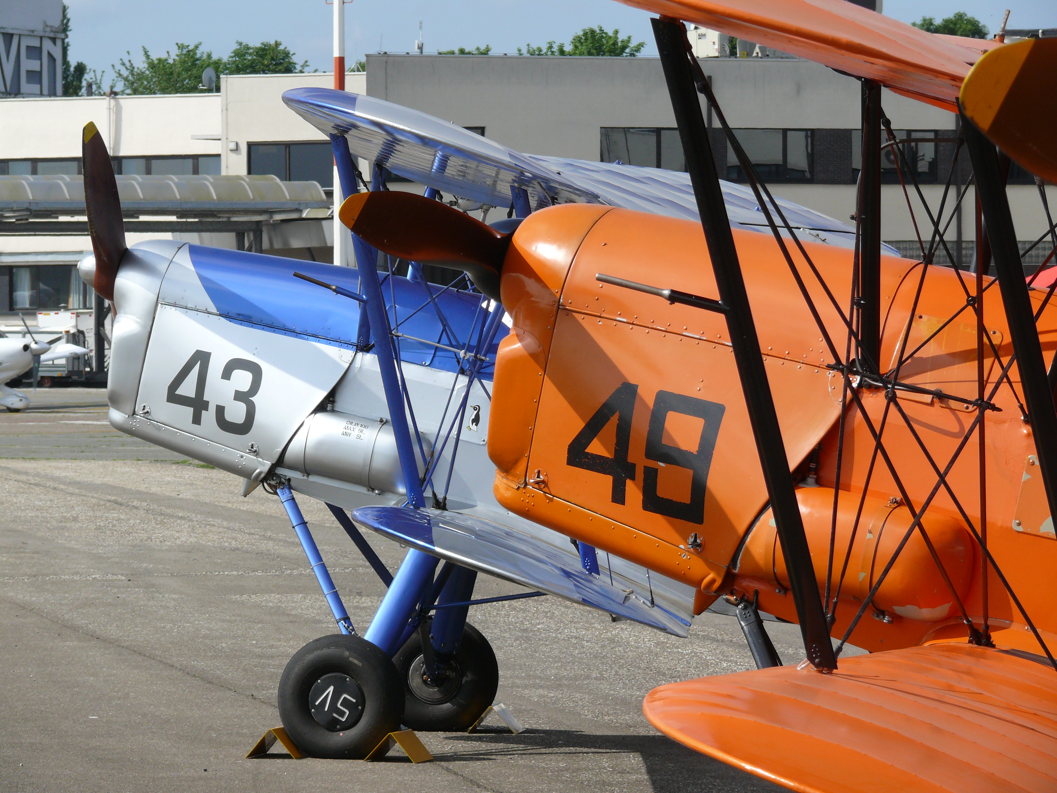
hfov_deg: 10.1
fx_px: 5954
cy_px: 396
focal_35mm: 195
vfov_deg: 7.6
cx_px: 528
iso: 100
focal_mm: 41.3
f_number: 6.3
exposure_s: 1/500
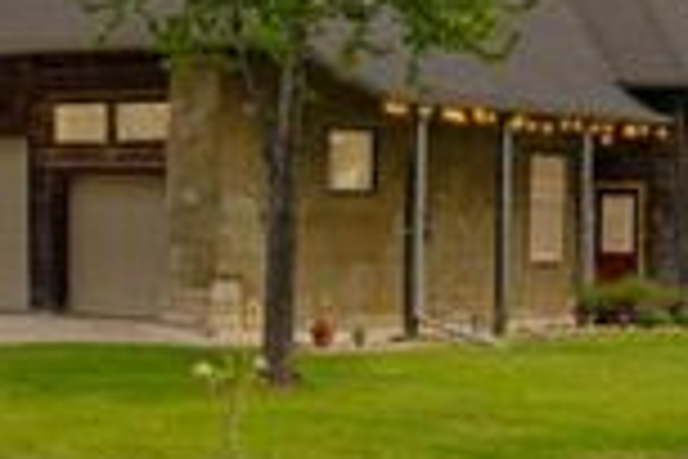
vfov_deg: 13.3
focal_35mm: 103
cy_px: 227
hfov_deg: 19.9
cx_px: 324
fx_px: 1961
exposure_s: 1/15
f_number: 16
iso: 160
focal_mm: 31.5
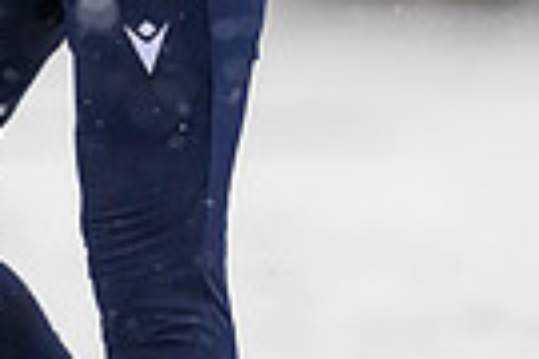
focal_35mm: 2060
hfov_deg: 1.0
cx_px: 56
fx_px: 30840
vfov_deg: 0.7
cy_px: -539
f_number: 3.5
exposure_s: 1/1600
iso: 8000
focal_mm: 400
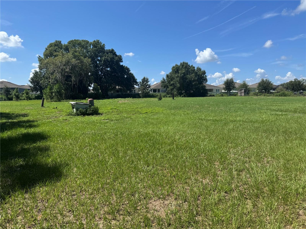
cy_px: 114
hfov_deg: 71.6
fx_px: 212
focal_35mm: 24
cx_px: 153
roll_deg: +1.7
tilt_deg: -5.3
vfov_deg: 56.8
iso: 80
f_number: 1.78
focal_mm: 6.76
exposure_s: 1/4049
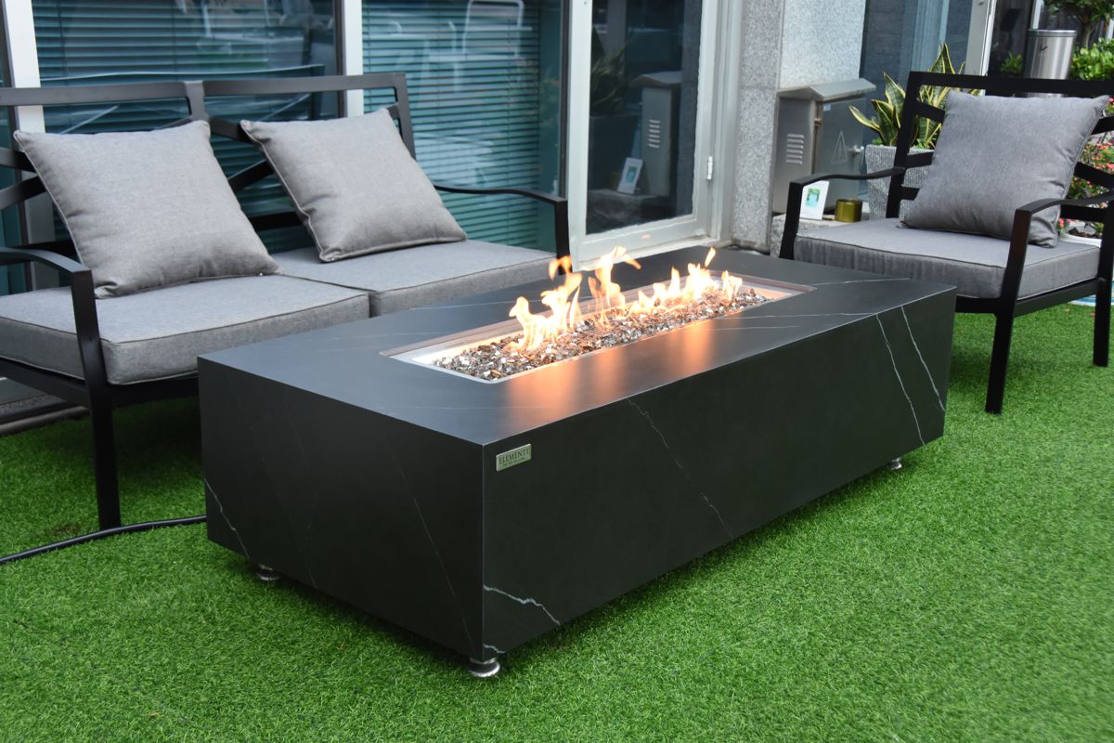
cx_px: 557
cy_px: 372
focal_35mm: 46
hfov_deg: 42.3
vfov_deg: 28.9
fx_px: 1439
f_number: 6.7
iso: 800
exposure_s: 1/180
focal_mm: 31
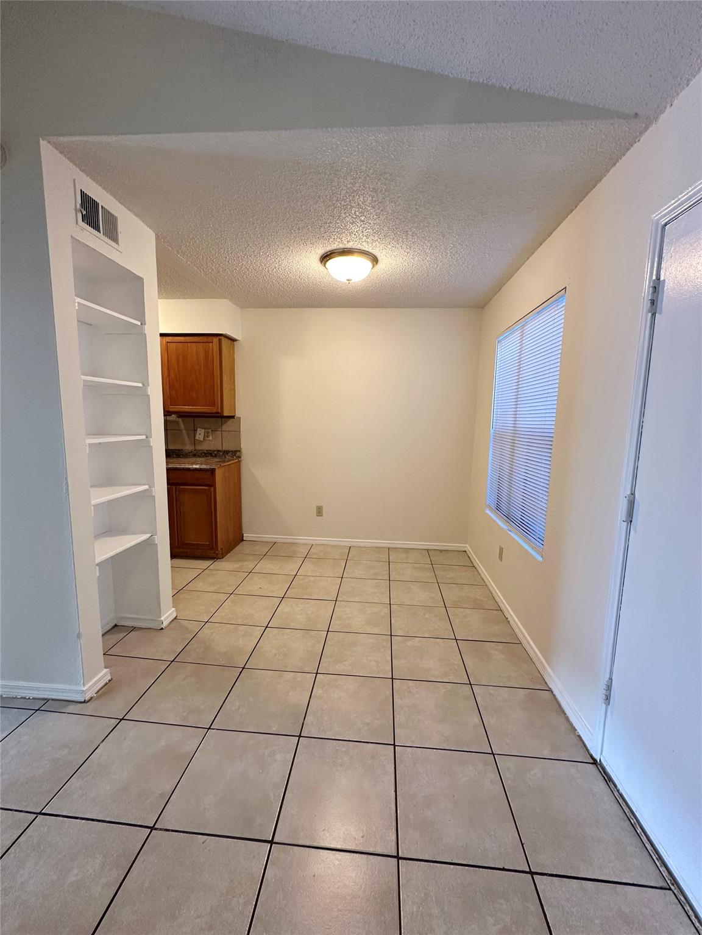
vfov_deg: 102.1
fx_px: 379
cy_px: 468
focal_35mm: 14
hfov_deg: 85.7
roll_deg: -2.8
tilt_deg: -7.9
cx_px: 351
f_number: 2.2
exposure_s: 1/60
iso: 160
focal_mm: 2.22
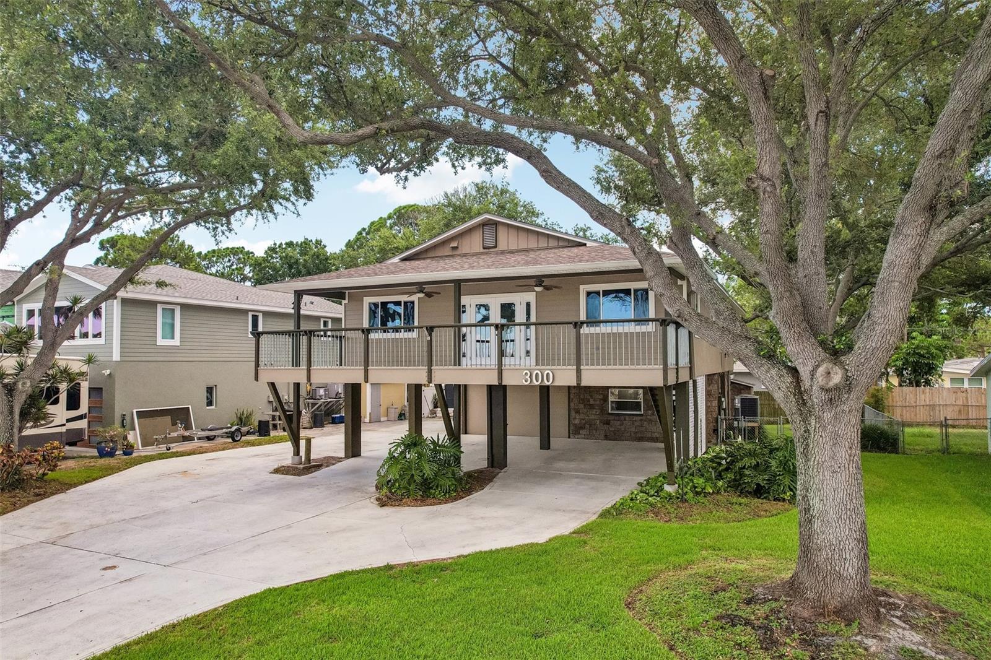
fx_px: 605
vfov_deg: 57.2
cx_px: 496
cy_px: 330
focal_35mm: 22
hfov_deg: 78.6
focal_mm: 8.4
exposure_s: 1/400
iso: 200
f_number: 2.8
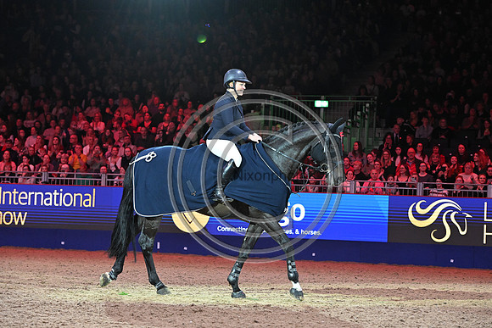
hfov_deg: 17.6
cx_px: 246
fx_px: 1586
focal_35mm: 116
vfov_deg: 11.8
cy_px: 164
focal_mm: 116
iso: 6400
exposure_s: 1/800
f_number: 5
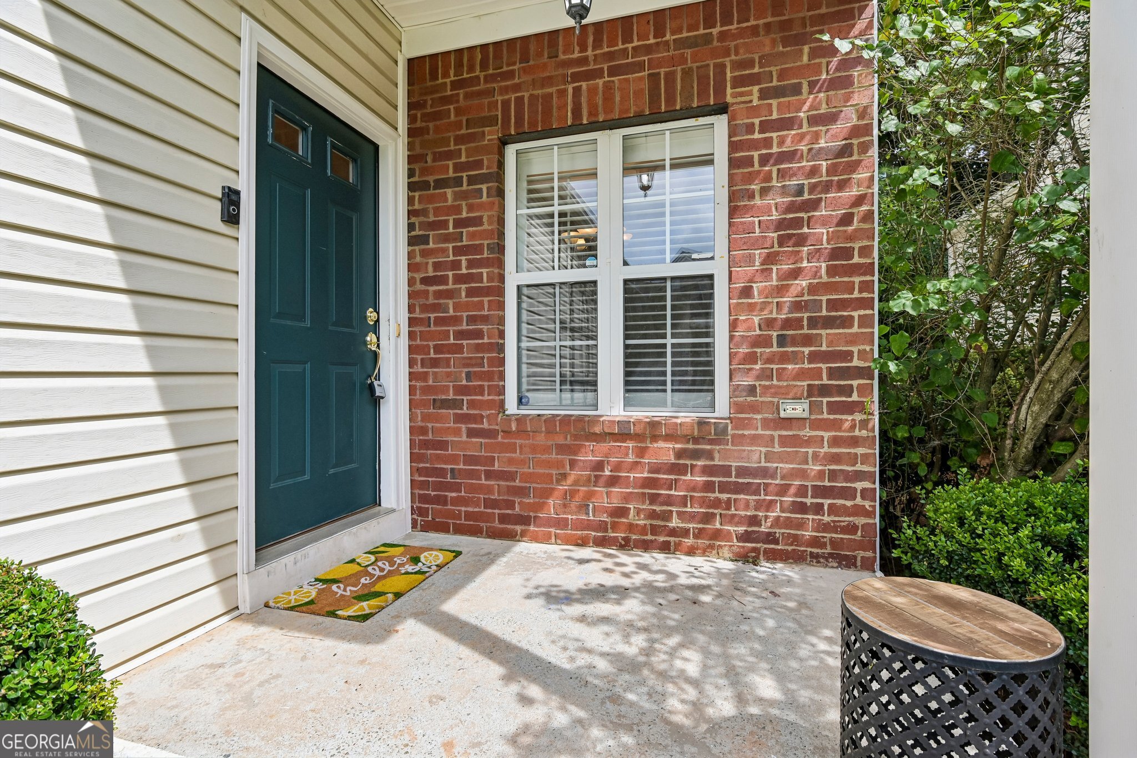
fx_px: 505
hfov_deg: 96.7
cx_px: 568
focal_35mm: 16
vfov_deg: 73.7
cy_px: 379
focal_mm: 16
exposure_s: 1/400
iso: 200
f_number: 8
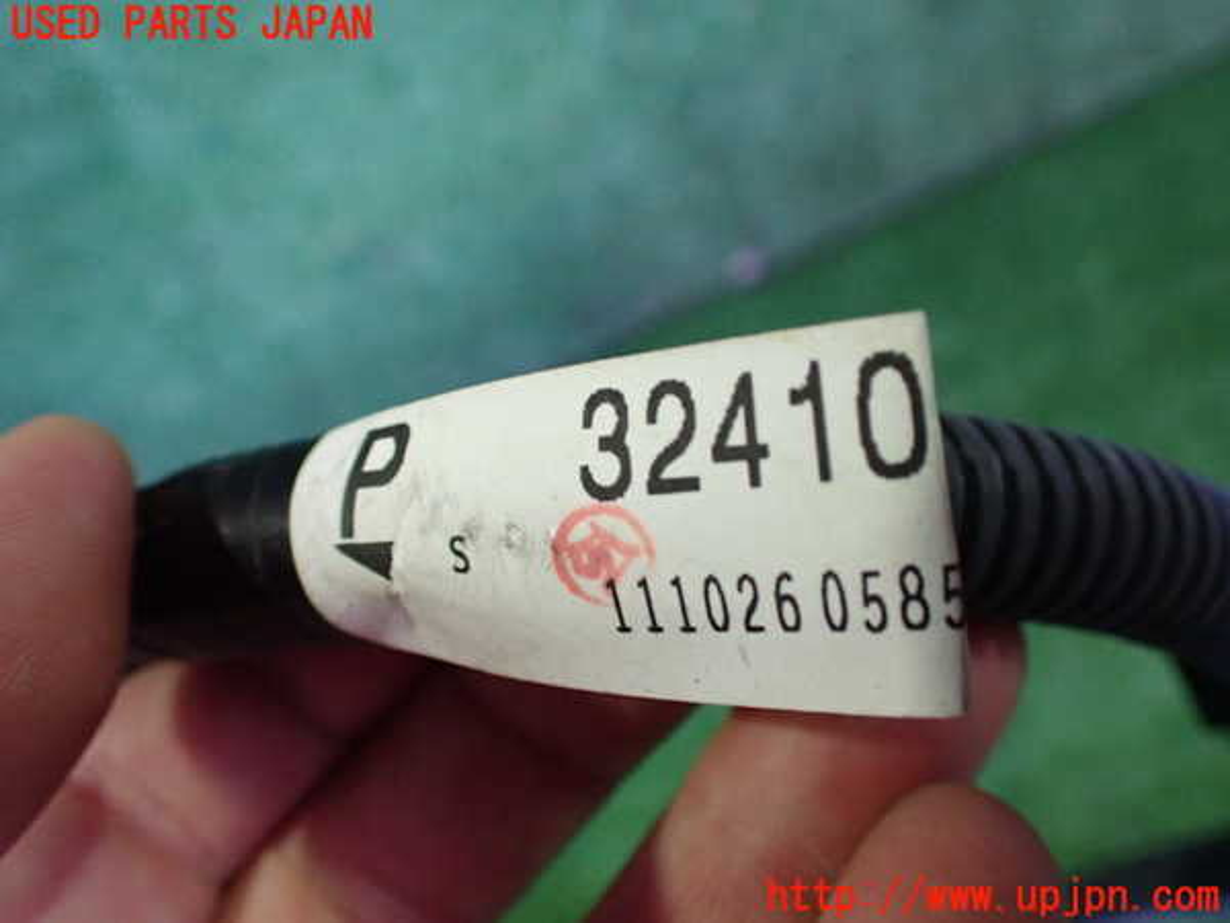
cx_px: 615
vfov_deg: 46.8
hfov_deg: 60.0
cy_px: 462
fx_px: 1066
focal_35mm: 30
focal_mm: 5.4
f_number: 2.3
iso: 800
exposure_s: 1/50
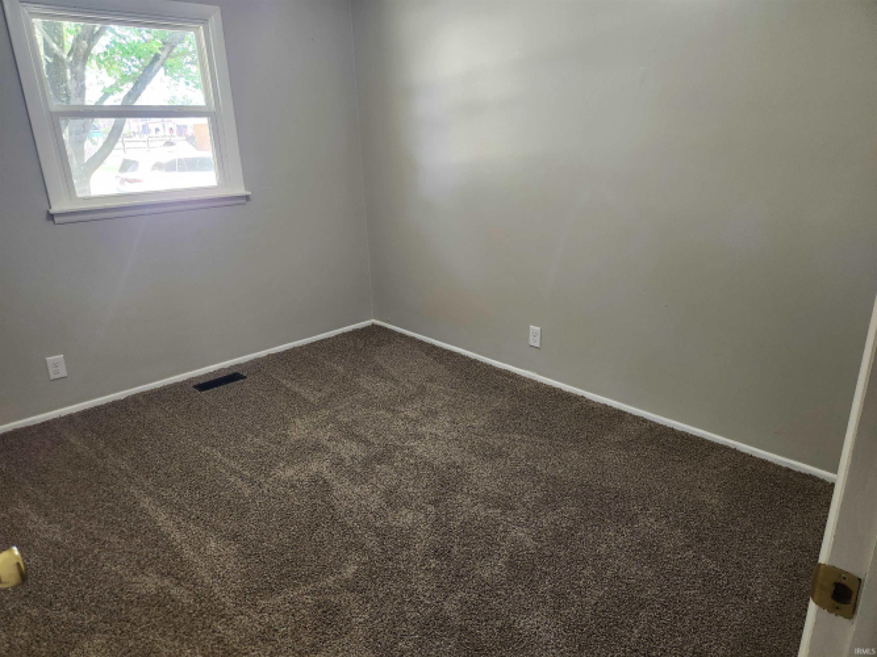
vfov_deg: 58.9
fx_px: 583
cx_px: 438
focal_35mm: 23
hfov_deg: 73.9
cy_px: 328
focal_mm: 5.4
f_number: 1.8
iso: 400
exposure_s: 1/120
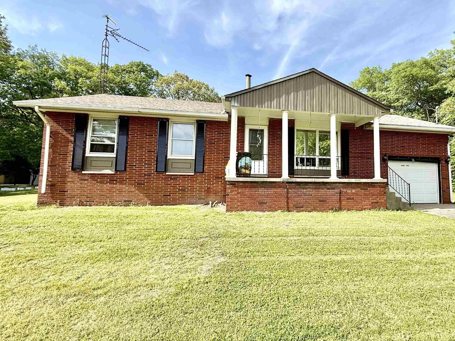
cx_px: 281
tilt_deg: +4.8
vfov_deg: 71.5
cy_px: 161
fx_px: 237
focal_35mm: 18
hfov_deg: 86.2
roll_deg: -0.8
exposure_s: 1/853
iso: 50
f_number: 2.2
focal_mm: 2.22
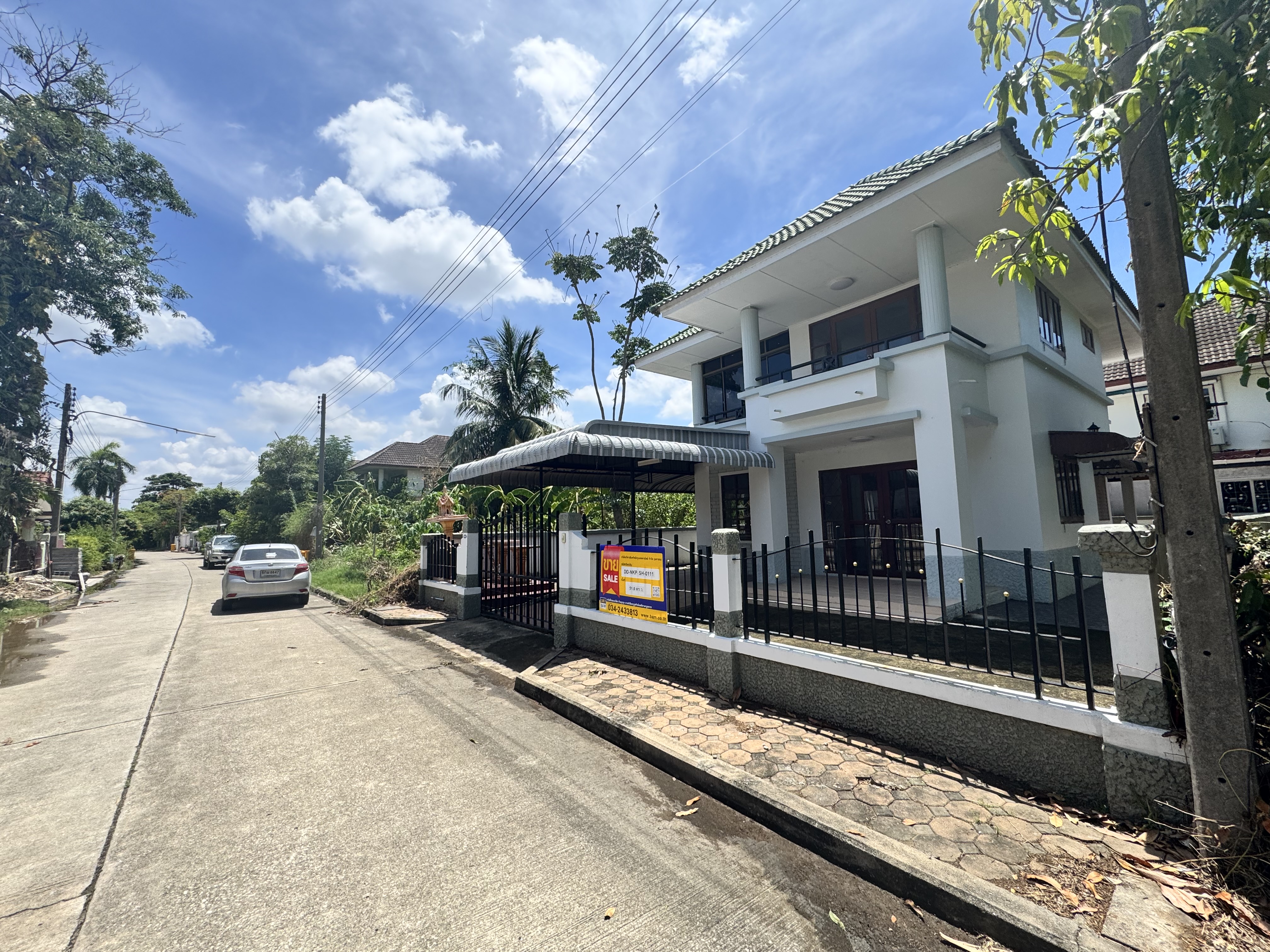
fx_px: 514
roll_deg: +2.4
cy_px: 476
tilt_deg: +7.7
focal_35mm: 14
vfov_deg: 85.7
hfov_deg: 102.1
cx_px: 635
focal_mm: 2.22
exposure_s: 1/1748
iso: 50
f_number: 2.2
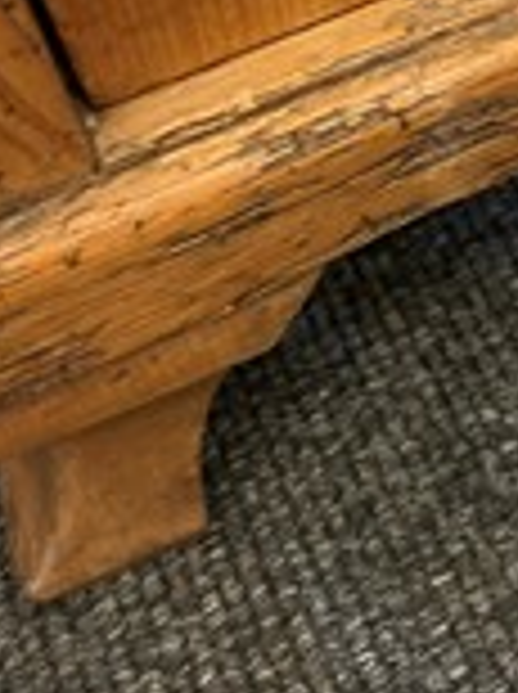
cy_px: -9
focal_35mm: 65
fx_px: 1301
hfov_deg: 22.2
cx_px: 432
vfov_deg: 28.0
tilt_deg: -46.1
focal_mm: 5.1
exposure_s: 1/25
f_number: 1.6
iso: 640
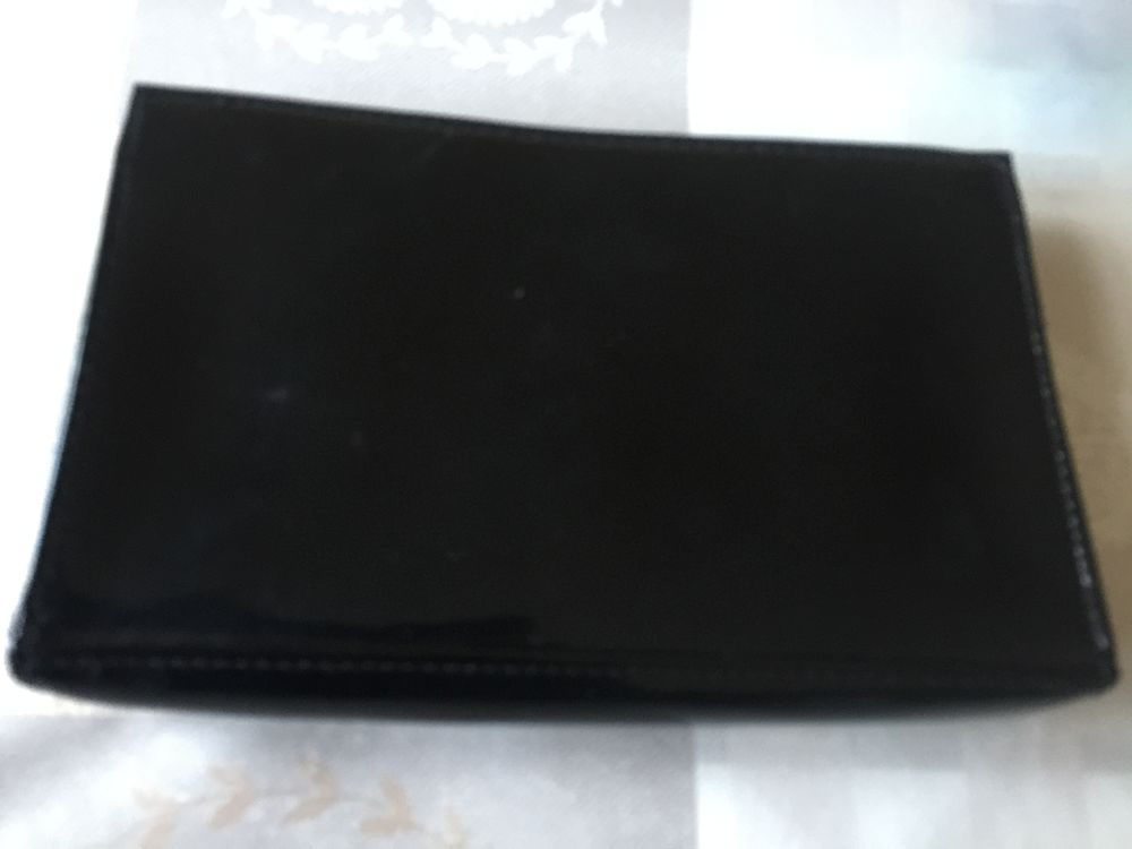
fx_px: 948
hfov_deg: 61.7
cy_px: 424
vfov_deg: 48.2
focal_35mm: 29
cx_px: 566
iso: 160
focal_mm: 4.15
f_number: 2.2
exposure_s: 1/8
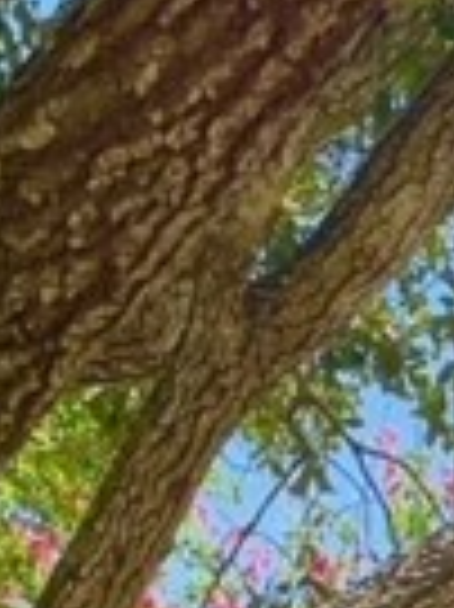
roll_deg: -0.9
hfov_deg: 11.7
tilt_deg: +13.8
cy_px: 1266
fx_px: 2154
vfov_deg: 13.4
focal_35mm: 123
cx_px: 602
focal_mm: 5.1
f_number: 1.6
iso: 50
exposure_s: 1/1642
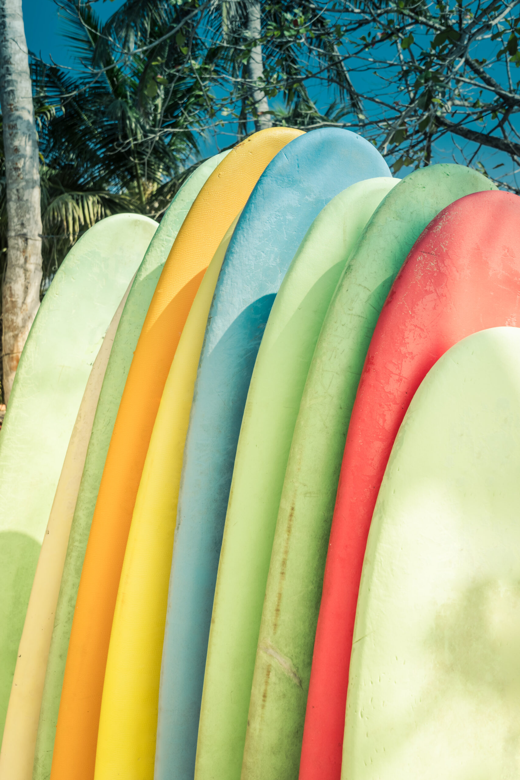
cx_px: 260
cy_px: 390
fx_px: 877
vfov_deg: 47.9
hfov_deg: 33.0
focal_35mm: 40
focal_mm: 27
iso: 100
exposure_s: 1/500
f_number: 5
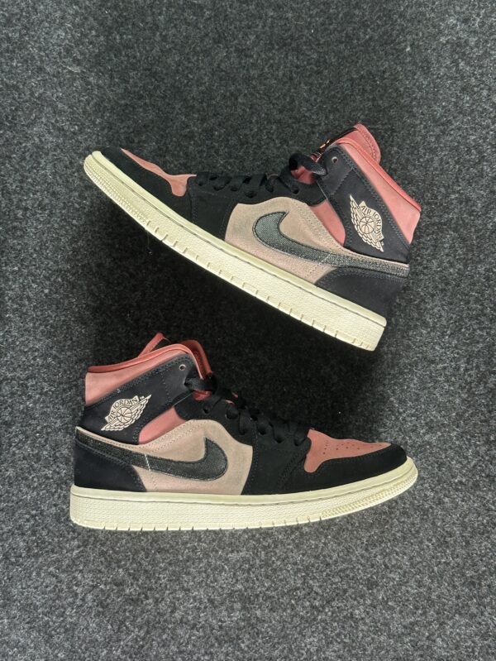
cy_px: 330
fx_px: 916
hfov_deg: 30.3
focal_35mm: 48
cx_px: 248
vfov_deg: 39.6
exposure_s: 1/33
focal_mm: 6.86
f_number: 1.78
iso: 200
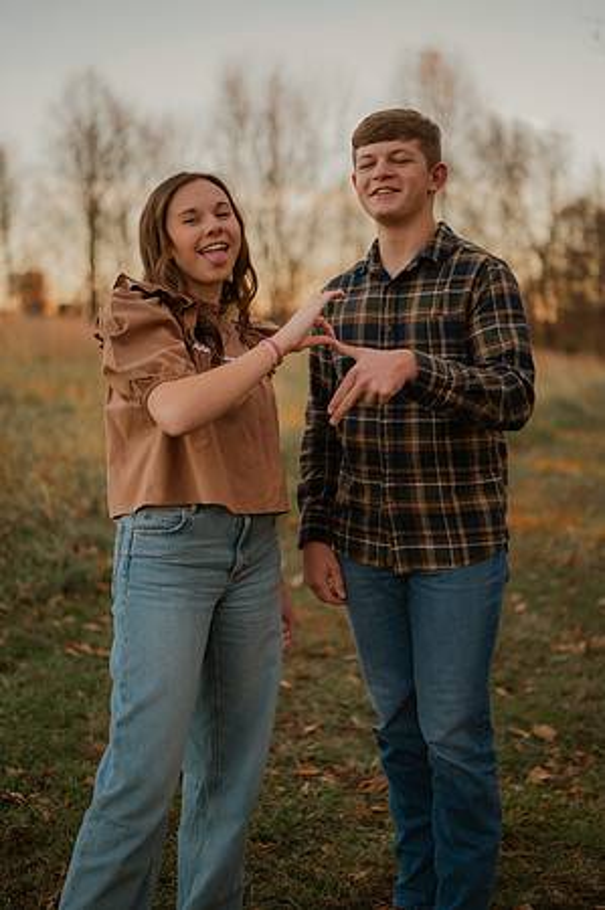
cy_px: 455
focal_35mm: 50
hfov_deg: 26.9
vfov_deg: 39.6
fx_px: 1263
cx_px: 302
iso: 100
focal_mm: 50
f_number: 1.8
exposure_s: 1/125
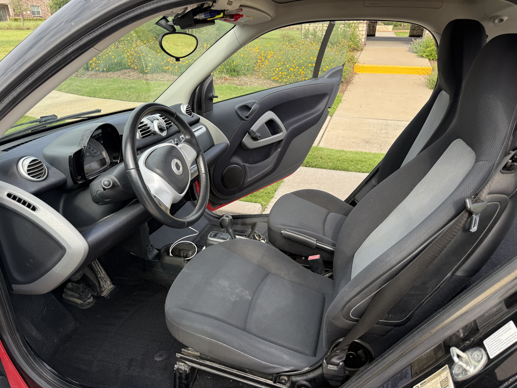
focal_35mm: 24
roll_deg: +0.0
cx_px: 258
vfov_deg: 56.8
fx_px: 358
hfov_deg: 71.6
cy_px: 194
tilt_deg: -24.7
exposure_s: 1/858
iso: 80
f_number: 1.78
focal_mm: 6.76
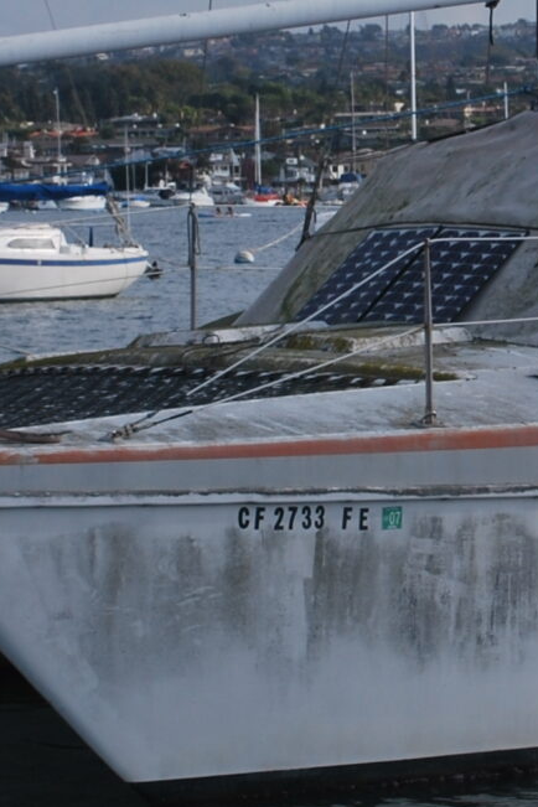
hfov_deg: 7.2
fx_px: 4236
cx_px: 555
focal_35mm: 189
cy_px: 130
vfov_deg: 10.8
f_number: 9
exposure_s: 1/320
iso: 100
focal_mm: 32
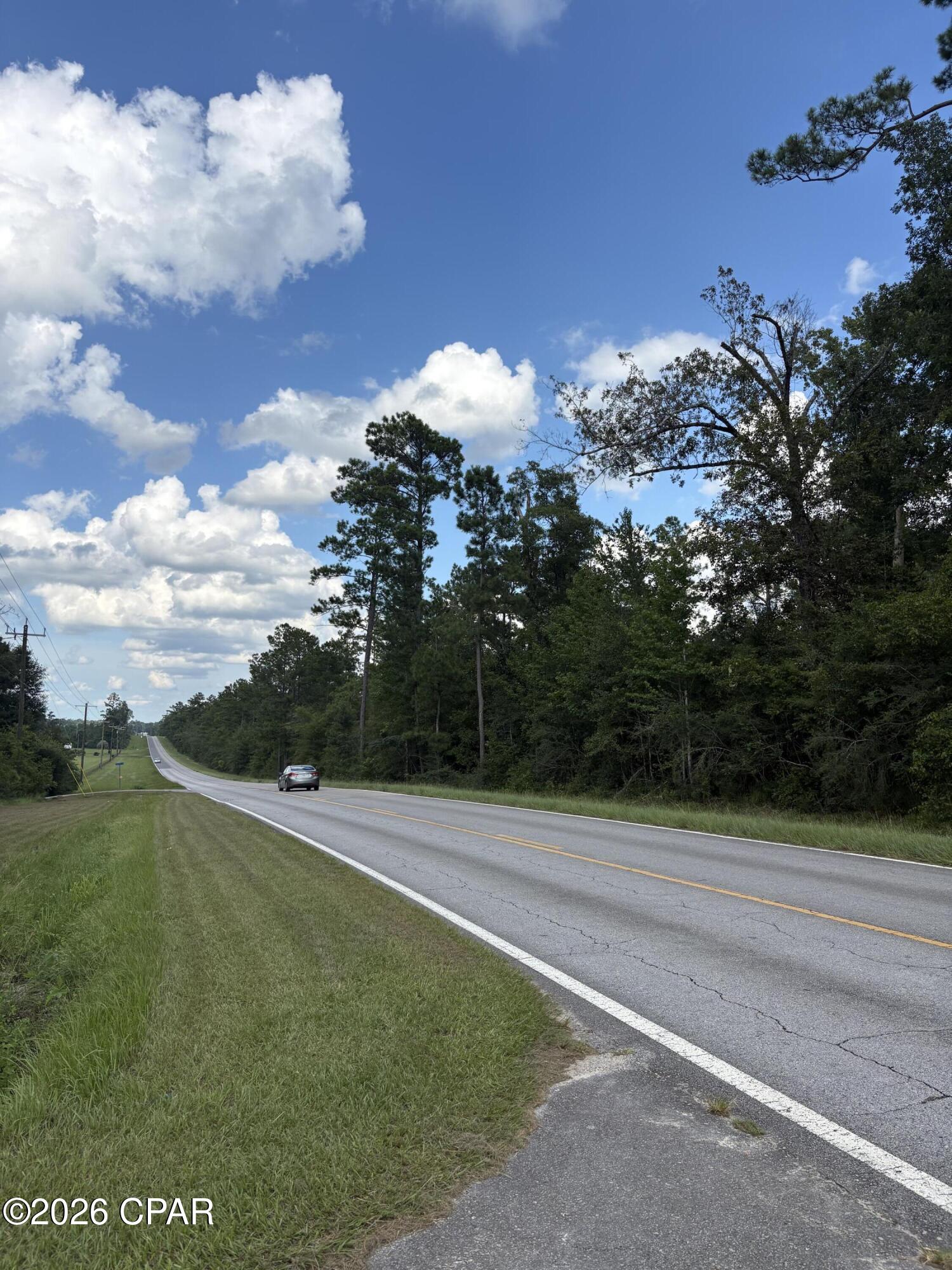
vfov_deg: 67.3
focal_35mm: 26
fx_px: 953
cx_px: 476
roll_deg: -0.5
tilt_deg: +8.2
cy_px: 635
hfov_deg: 53.1
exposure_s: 1/2985
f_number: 1.6
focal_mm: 5.96
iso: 50
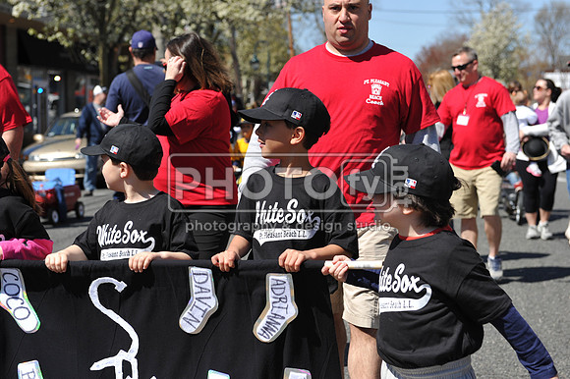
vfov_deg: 19.4
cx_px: 285
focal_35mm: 70
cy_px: 190
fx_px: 1108
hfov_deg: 28.9
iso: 200
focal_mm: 70
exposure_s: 1/800
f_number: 5
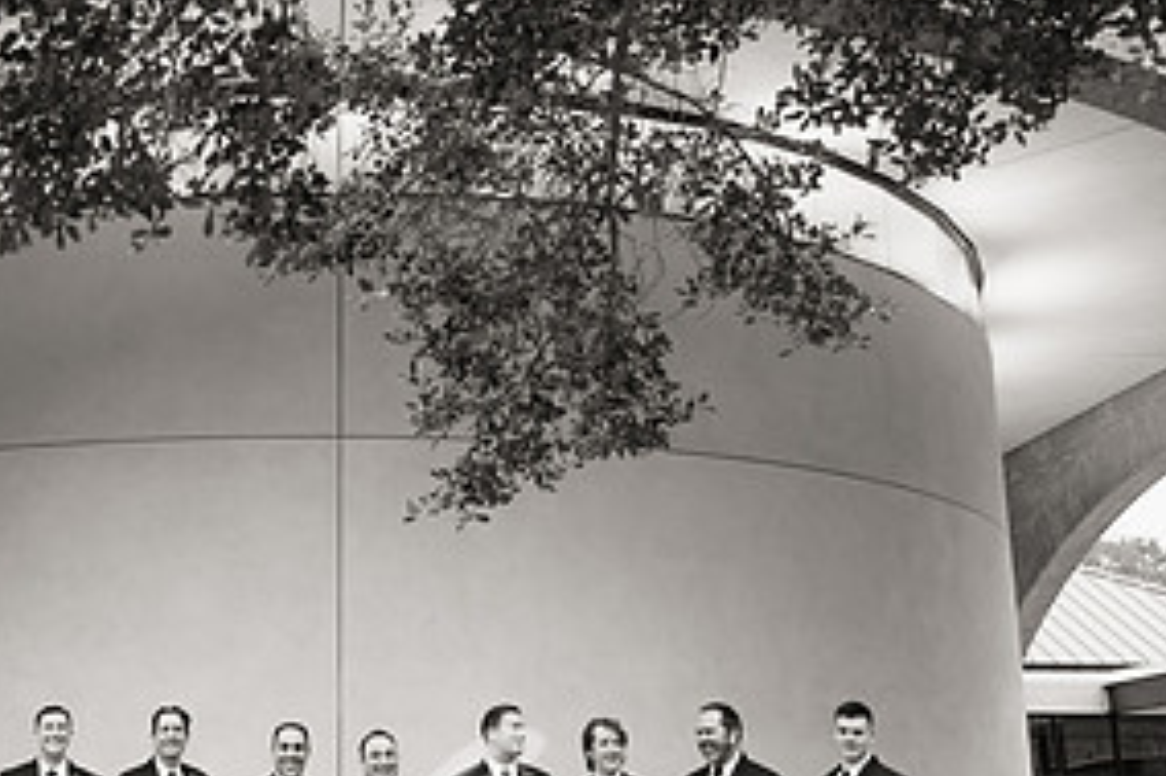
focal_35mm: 49
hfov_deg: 39.4
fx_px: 1586
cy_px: 497
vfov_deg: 27.4
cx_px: 308
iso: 1000
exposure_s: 1/160
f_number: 3.2
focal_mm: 24
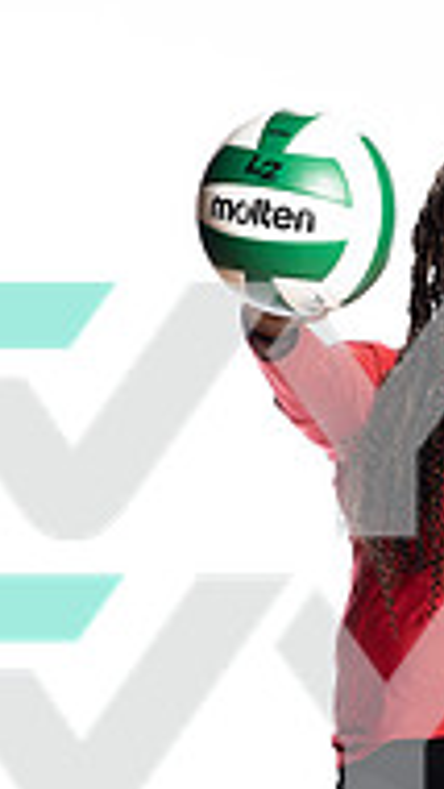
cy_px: 706
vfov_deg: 17.1
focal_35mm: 124
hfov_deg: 9.7
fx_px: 2593
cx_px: 485
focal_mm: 50
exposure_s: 1/250
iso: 400
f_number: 8
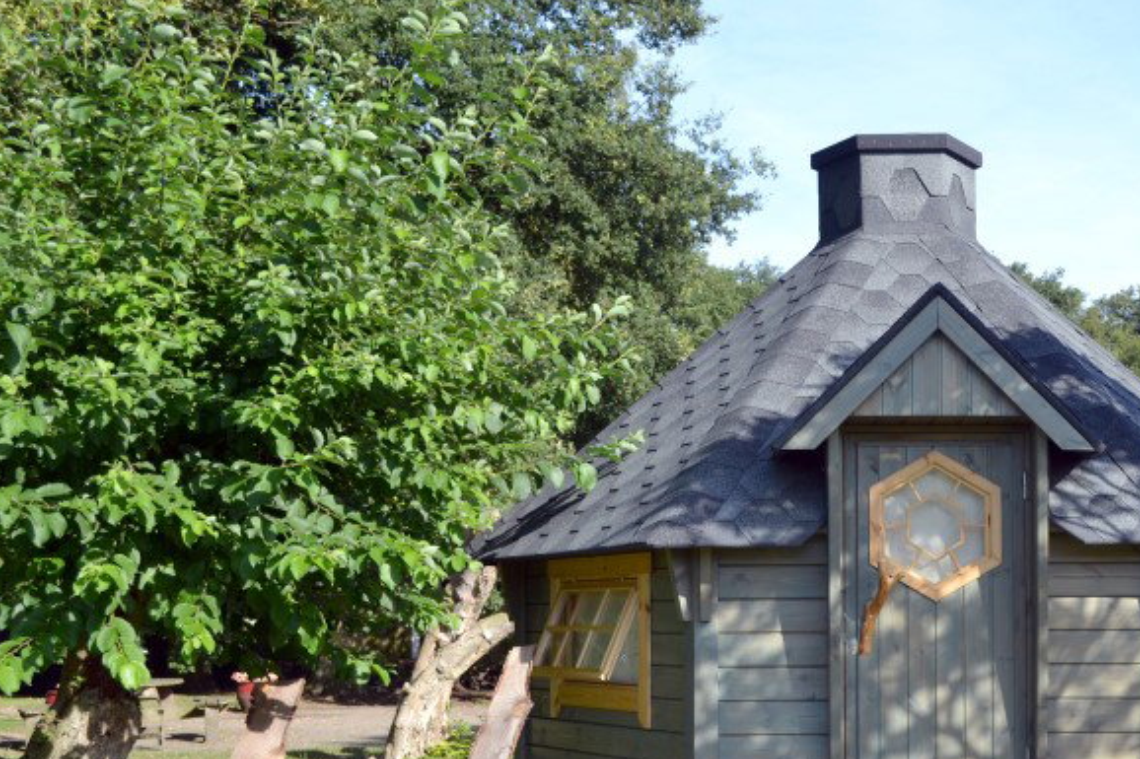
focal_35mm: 54
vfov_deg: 24.9
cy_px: 492
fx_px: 1709
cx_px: 785
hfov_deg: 36.4
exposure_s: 1/160
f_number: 6.3
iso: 100
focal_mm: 26
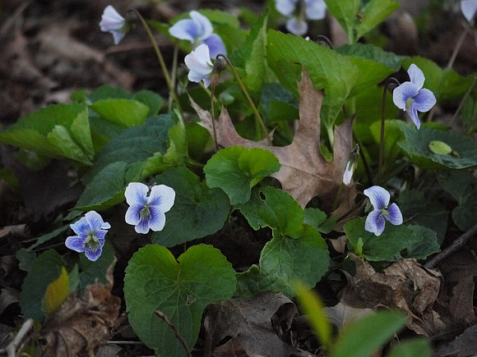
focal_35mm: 600
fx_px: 8268
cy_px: 178
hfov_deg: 3.3
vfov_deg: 2.5
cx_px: 238
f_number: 5.6
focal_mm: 300
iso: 1600
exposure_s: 1/400
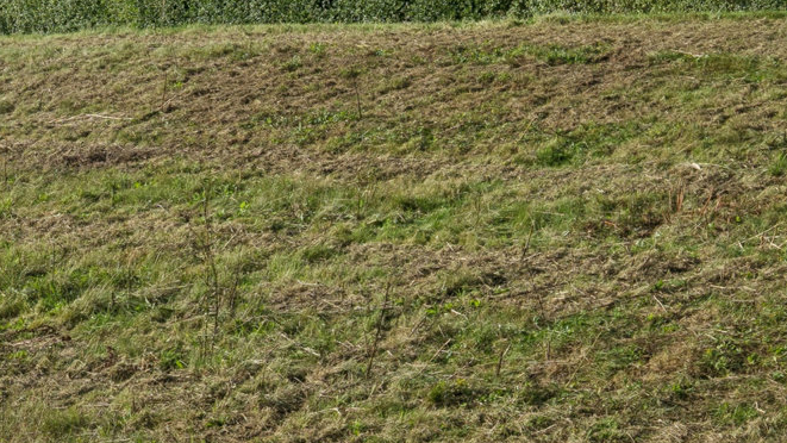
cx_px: 519
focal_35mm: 111
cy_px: -266
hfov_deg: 19.2
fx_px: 2317
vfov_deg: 10.5
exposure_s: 1/400
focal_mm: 35
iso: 200
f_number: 11
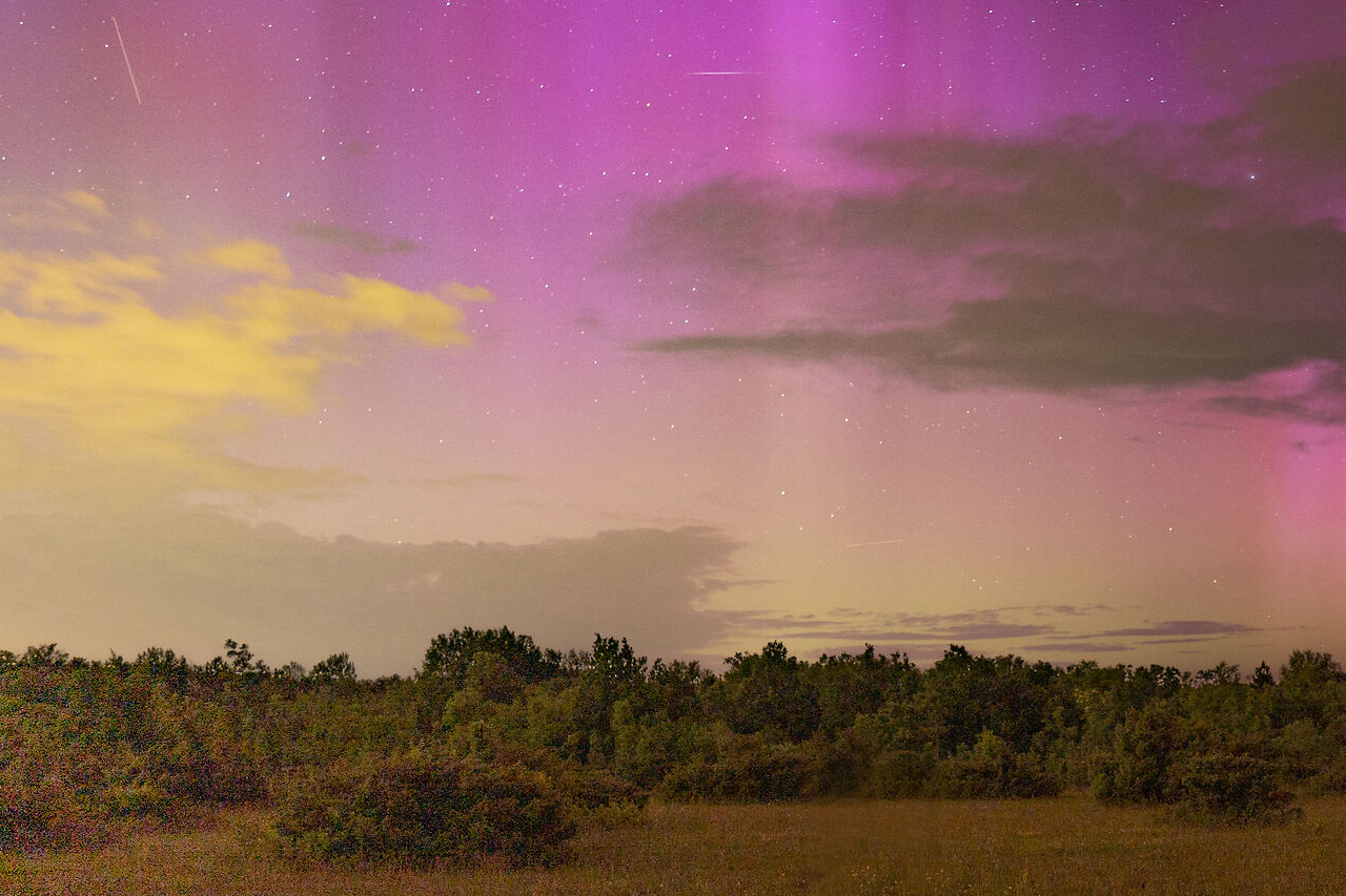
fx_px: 1682
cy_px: 352
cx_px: 1104
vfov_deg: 29.8
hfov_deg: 41.5
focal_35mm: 45
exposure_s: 13
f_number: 1.8
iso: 200
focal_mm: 24
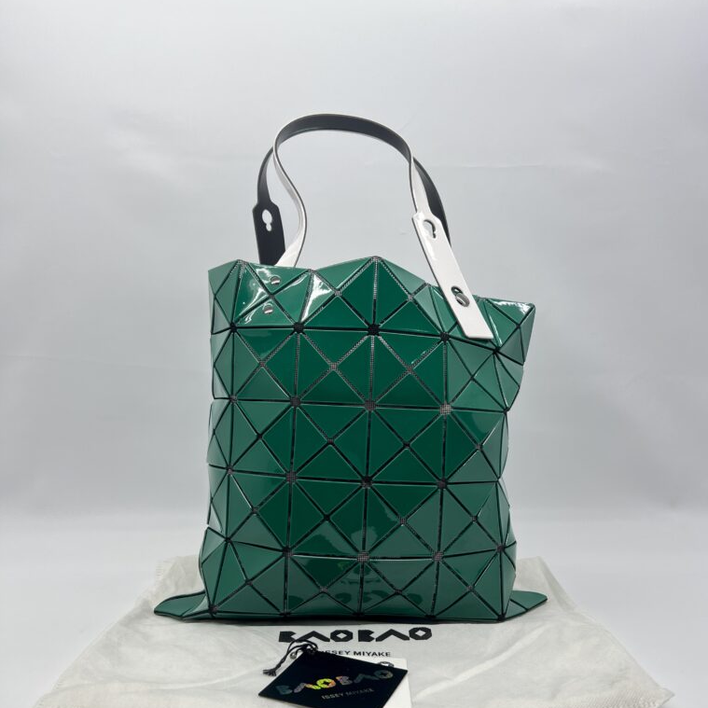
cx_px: 357
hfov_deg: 52.5
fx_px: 717
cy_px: 422
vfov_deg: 52.2
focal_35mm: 31
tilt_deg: -4.6
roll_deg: +0.0
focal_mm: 5.7
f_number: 1.5
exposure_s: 1/130
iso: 32
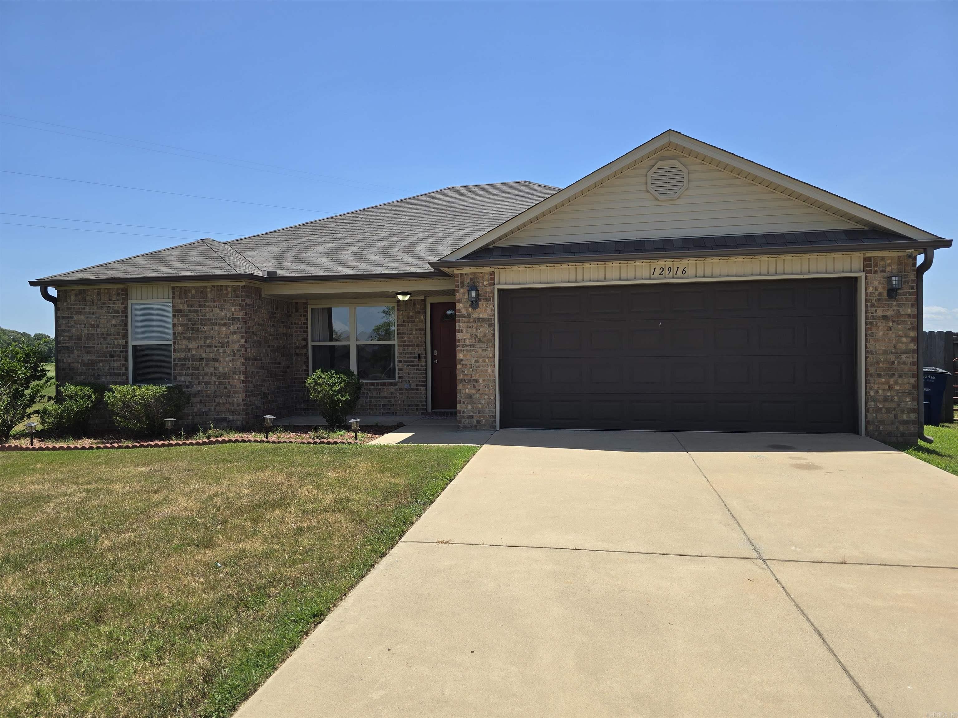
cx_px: 479
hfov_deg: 73.9
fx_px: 637
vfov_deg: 58.9
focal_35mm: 23
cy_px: 359
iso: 12
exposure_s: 1/900
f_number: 1.7
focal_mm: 6.3
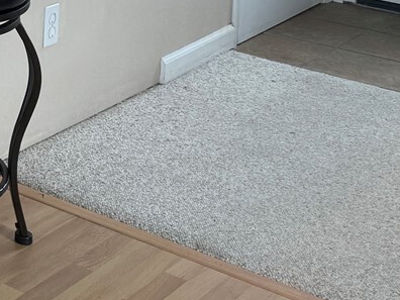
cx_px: -380
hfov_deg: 16.1
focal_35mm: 97
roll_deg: +0.1
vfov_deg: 13.8
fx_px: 1121
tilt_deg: -5.5
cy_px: -224
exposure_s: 1/120
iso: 100
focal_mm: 6.76
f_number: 1.78
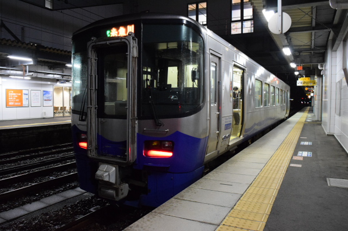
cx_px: 174
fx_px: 260
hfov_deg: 67.5
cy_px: 116
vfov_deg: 47.7
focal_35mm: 27
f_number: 5.6
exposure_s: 1/100
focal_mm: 18
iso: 5000
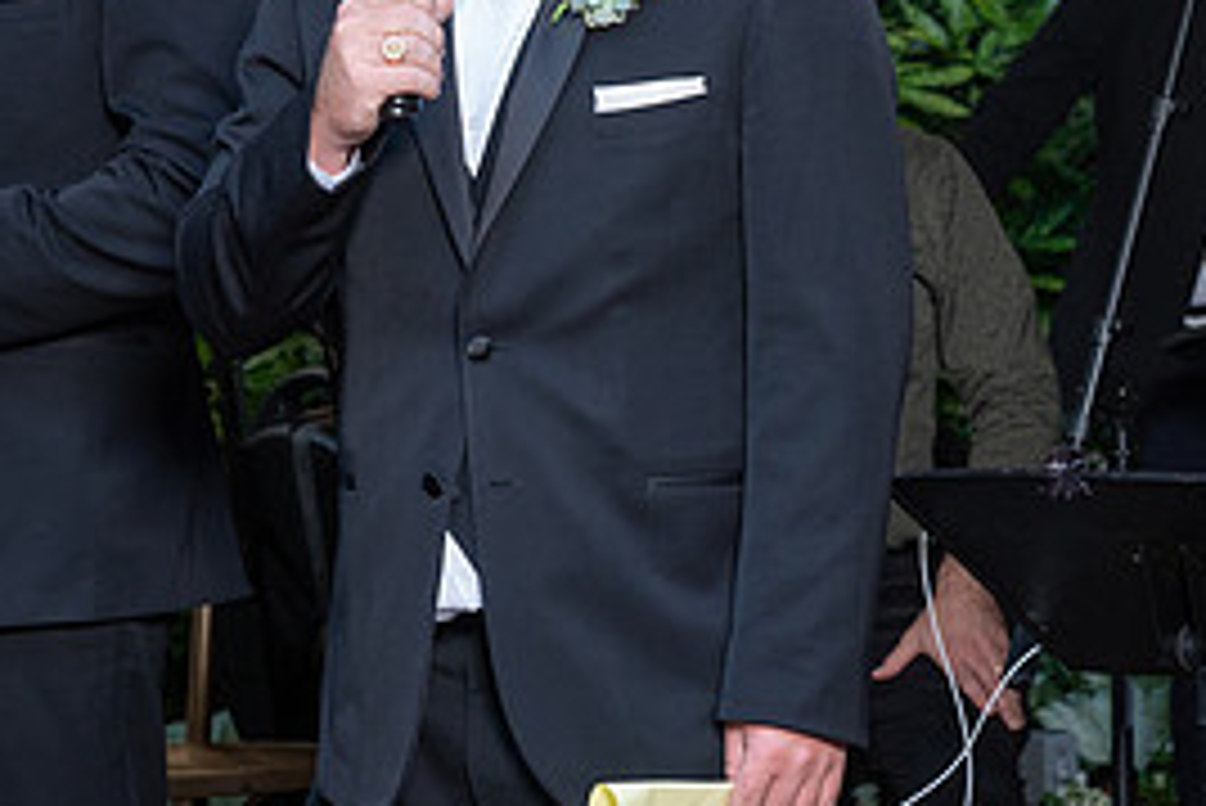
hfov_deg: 11.6
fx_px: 5932
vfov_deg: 7.7
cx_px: 523
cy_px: 77
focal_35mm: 177
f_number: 5.6
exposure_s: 1/250
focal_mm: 70
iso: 1250
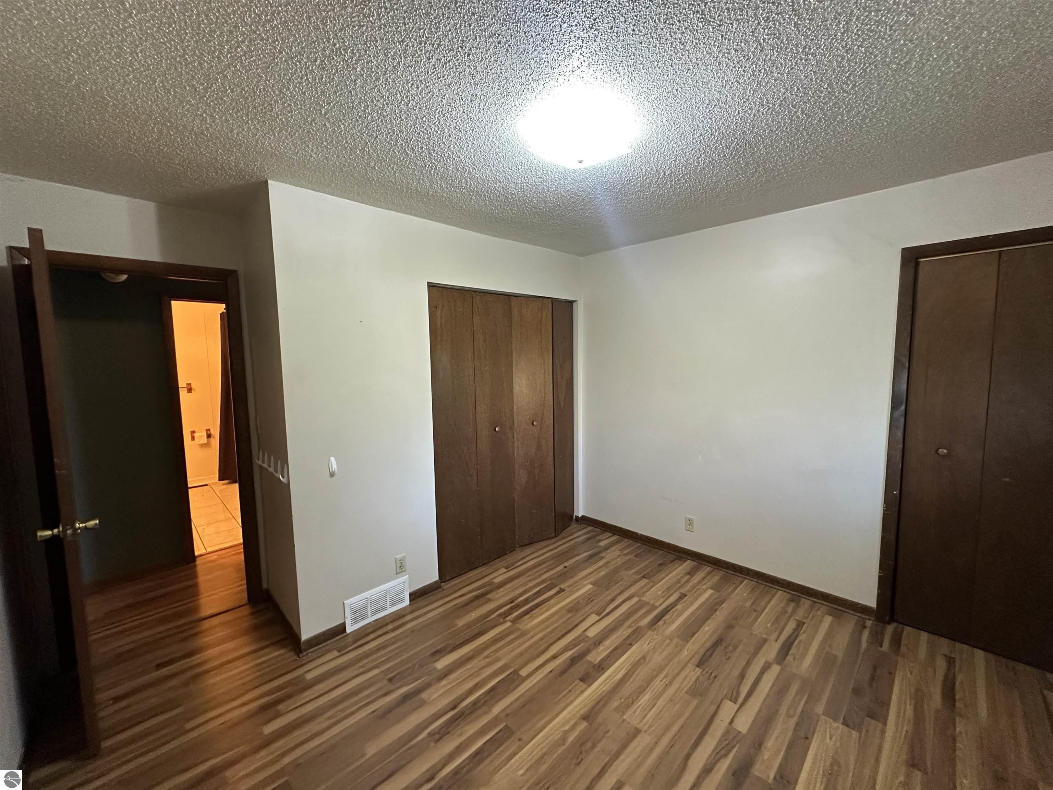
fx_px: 426
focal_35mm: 14
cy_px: 395
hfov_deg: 102.1
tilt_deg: -5.2
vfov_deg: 85.7
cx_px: 526
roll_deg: +0.9
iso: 500
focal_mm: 2.22
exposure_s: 1/60
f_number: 2.2
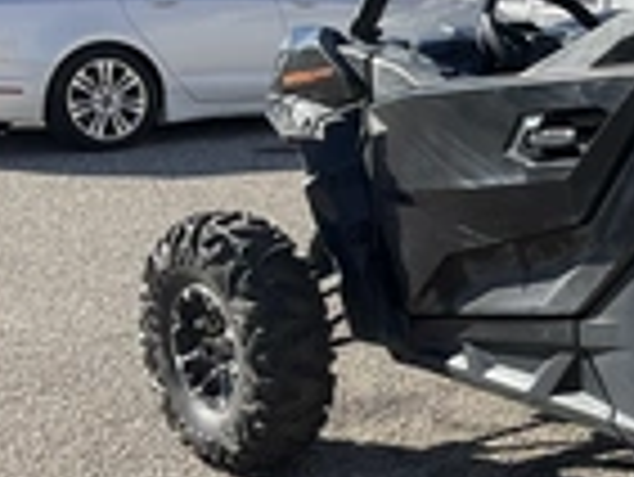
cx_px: 832
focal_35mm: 82
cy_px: 234
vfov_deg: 18.0
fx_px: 1503
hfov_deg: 21.5
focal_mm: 3
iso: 25
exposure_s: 1/1121
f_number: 1.8
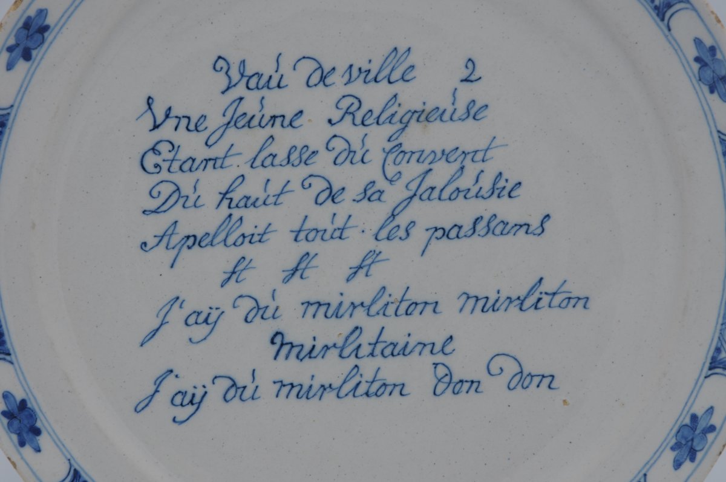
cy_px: 241
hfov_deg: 13.1
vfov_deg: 8.7
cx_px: 363
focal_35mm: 158
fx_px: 3172
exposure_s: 1/30
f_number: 13
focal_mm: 105
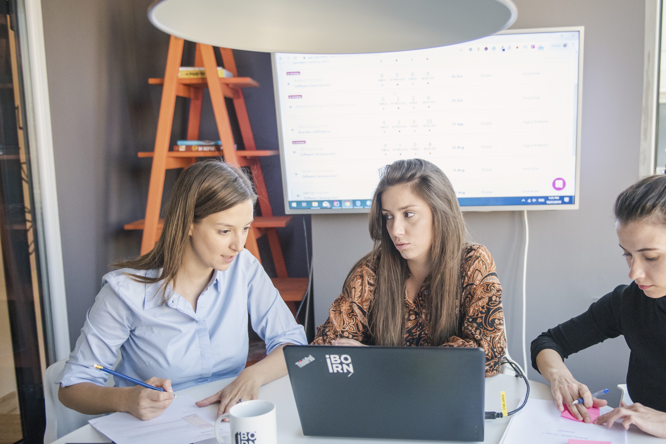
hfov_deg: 54.0
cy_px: 241
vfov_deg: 37.9
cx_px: 400
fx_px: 648
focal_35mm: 35
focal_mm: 29
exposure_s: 1/400
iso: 2000
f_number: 2.8
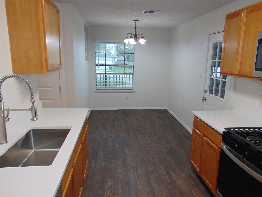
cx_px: 131
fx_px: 189
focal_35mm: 25
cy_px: 98
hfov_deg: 69.4
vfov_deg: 54.9
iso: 80
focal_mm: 4.5
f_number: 3
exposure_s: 1/30
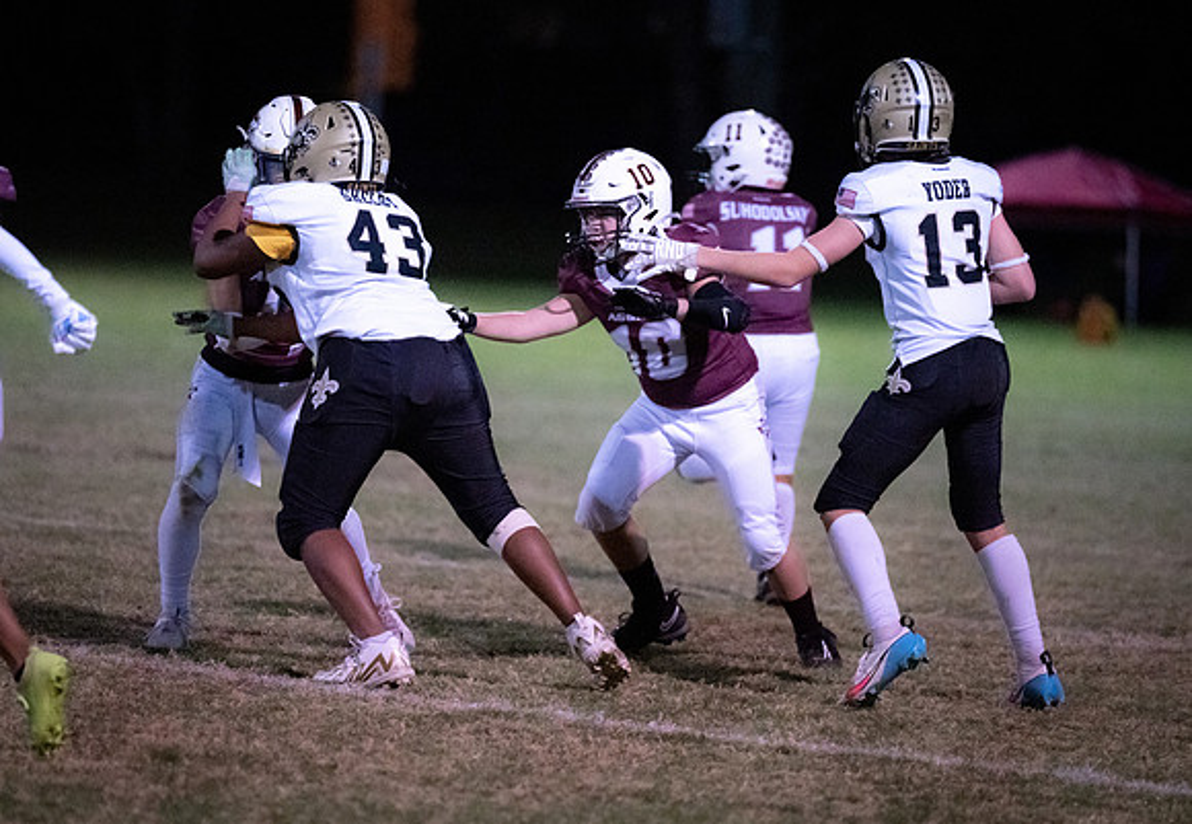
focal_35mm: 261
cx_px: 600
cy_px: 441
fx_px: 8736
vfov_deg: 5.4
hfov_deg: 7.8
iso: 16000
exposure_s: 1/1000
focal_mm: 200
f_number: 2.8
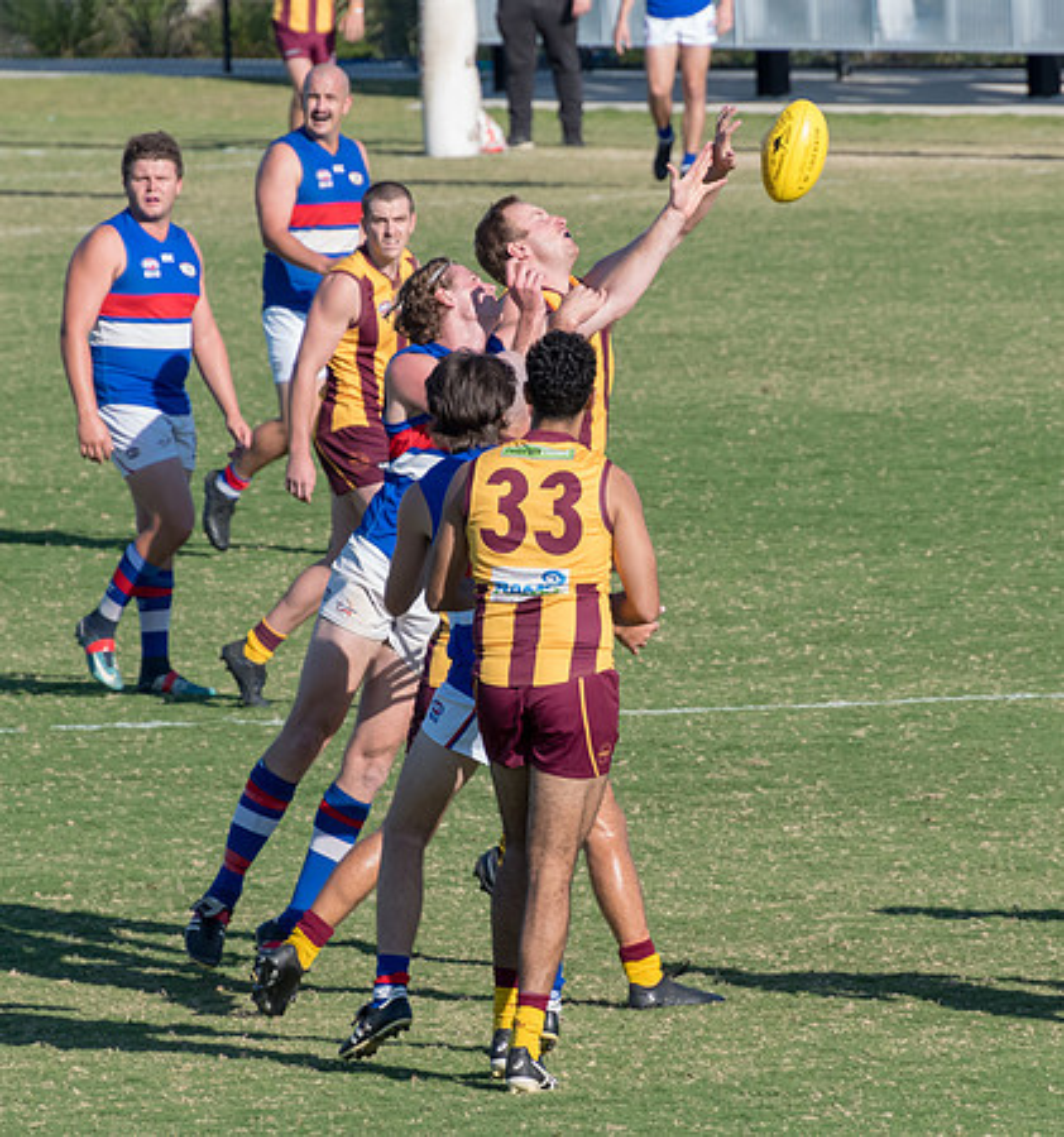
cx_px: 545
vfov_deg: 2.9
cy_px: 538
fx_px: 22508
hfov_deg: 2.7
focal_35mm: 625
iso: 640
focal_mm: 300
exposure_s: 1/1000
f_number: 8
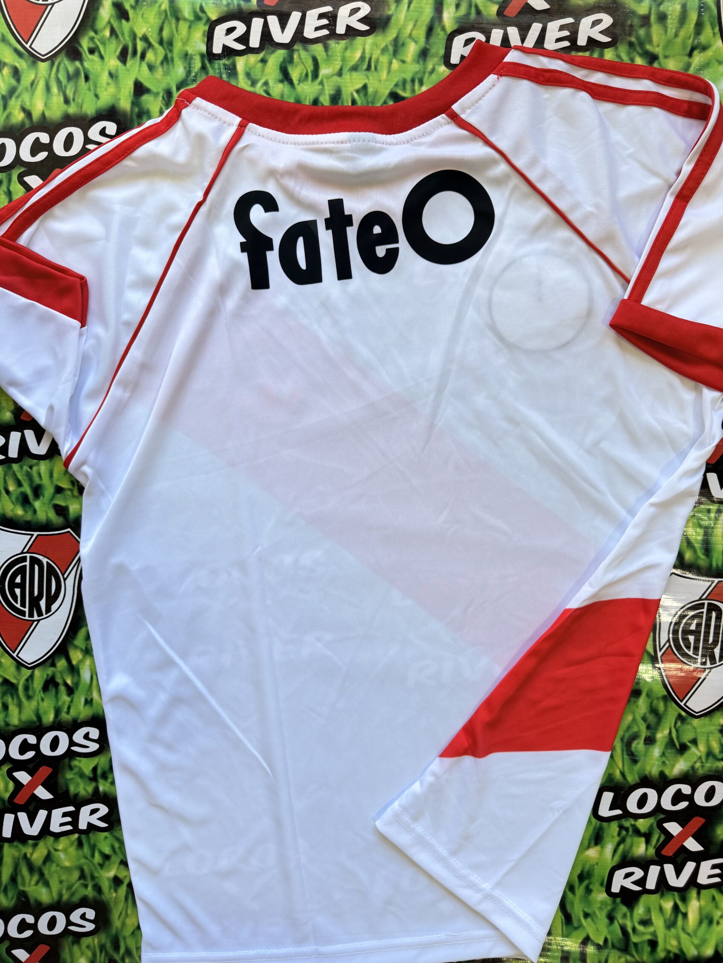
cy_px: 482
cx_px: 362
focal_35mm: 24
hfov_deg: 56.8
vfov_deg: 71.6
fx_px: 668
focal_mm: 6.76
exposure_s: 1/121
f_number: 1.78
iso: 160
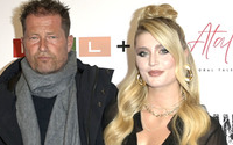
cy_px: 153
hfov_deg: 22.5
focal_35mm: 92
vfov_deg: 13.9
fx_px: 584
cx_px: 97
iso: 500
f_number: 5.6
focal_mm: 40
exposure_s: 1/250
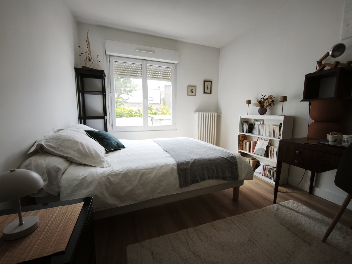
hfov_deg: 98.2
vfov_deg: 81.7
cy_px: 132
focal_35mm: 15
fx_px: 153
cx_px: 176
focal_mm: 1.91
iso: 50
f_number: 2.2
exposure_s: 1/103
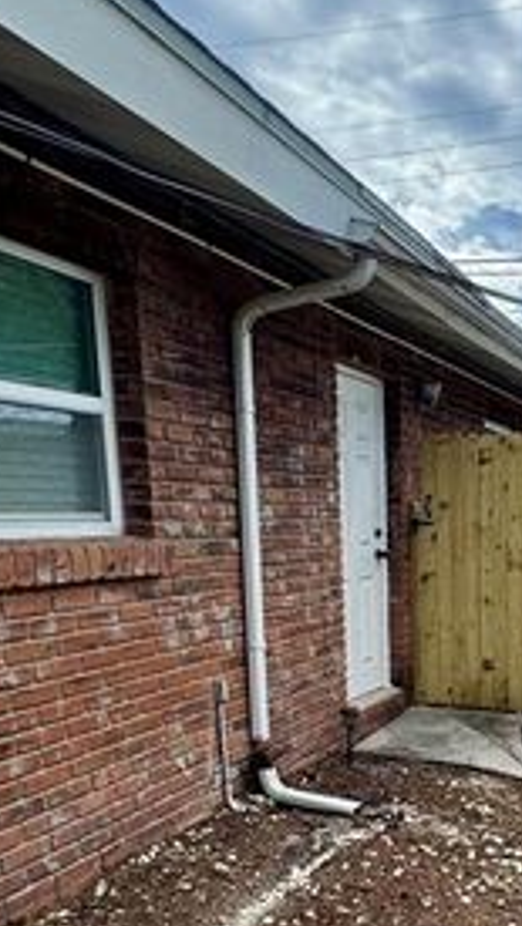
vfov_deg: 51.5
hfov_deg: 29.0
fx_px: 909
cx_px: 573
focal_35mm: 37
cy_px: 702
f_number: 2.2
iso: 50
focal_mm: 2.22
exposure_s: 1/1006
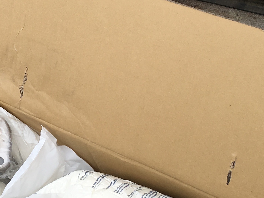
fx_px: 778
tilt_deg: -53.8
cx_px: 18
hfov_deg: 18.9
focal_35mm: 102
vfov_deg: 14.5
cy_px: 132
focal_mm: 4.15
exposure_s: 1/534
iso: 25
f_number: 2.2
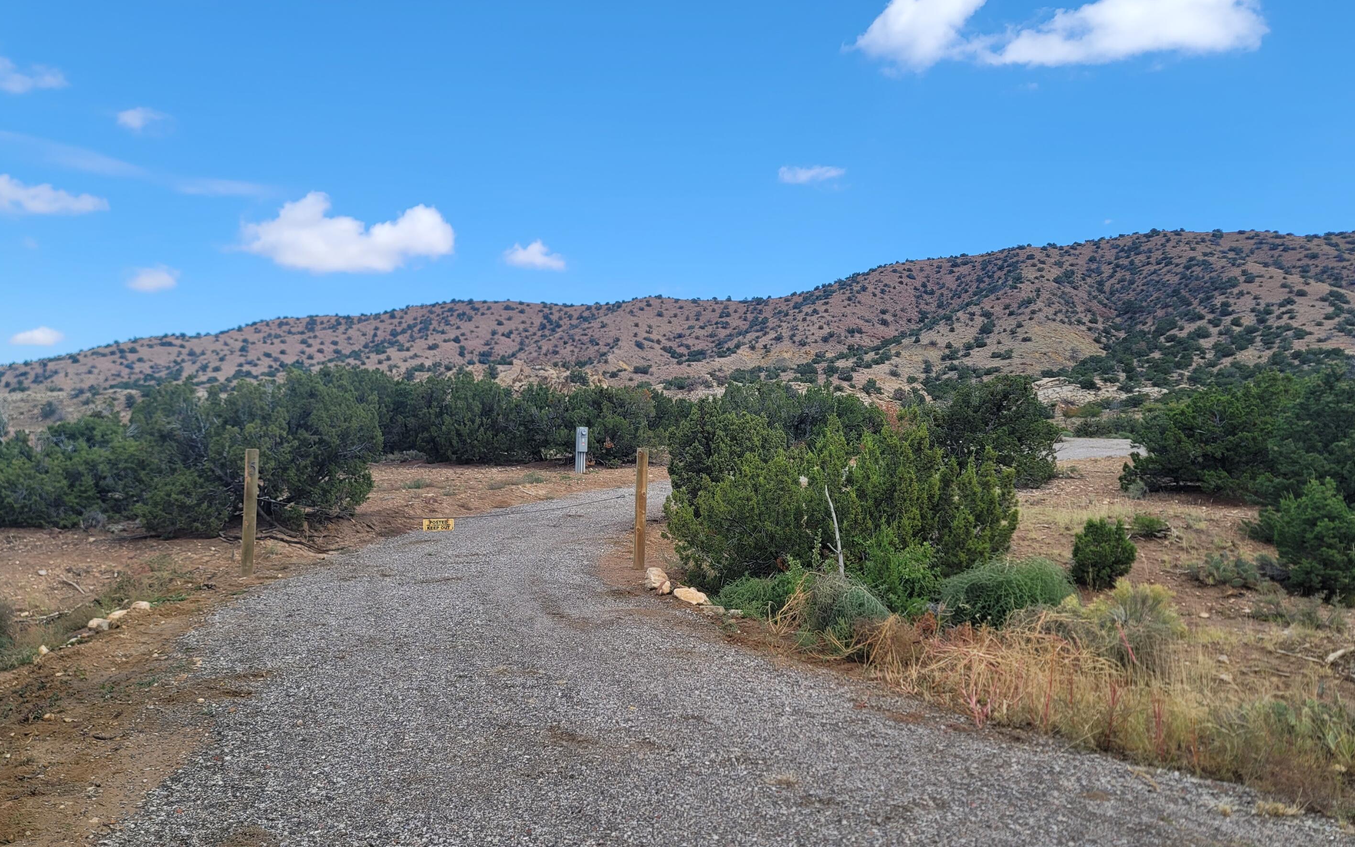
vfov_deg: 44.5
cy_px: 429
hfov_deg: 66.5
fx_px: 1034
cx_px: 667
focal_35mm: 28
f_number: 1.8
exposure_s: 1/593
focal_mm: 7
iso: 20
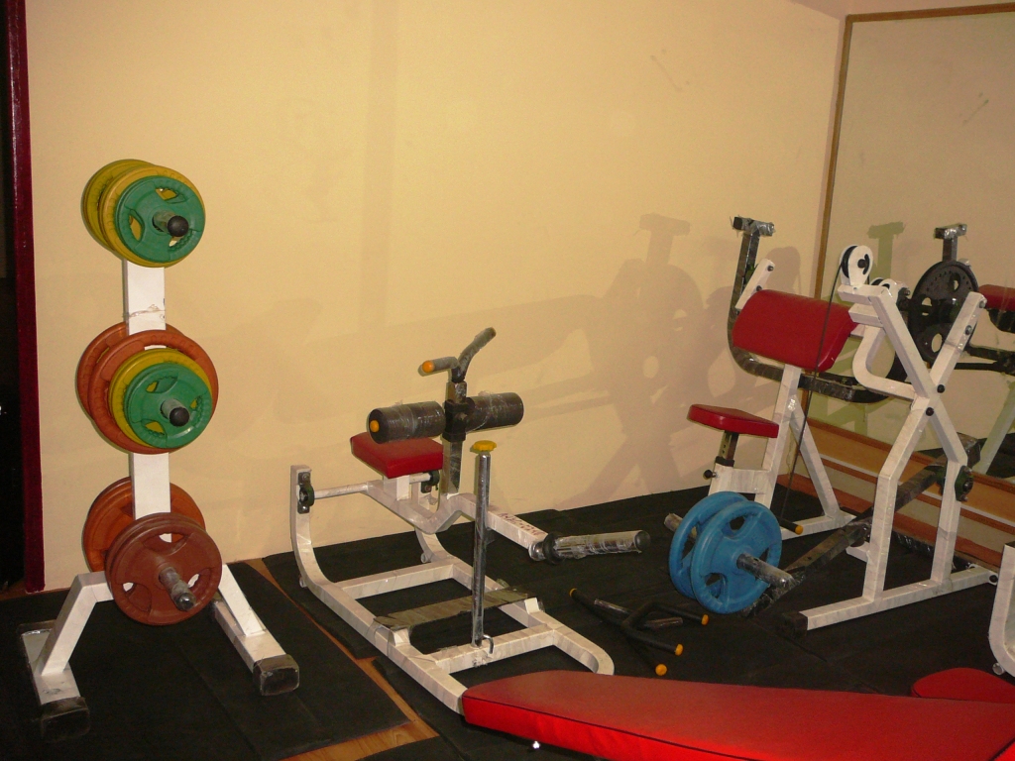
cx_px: 508
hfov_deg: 52.6
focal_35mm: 35
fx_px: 1026
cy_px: 380
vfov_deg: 40.7
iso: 200
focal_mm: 5.2
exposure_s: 1/30
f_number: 2.8
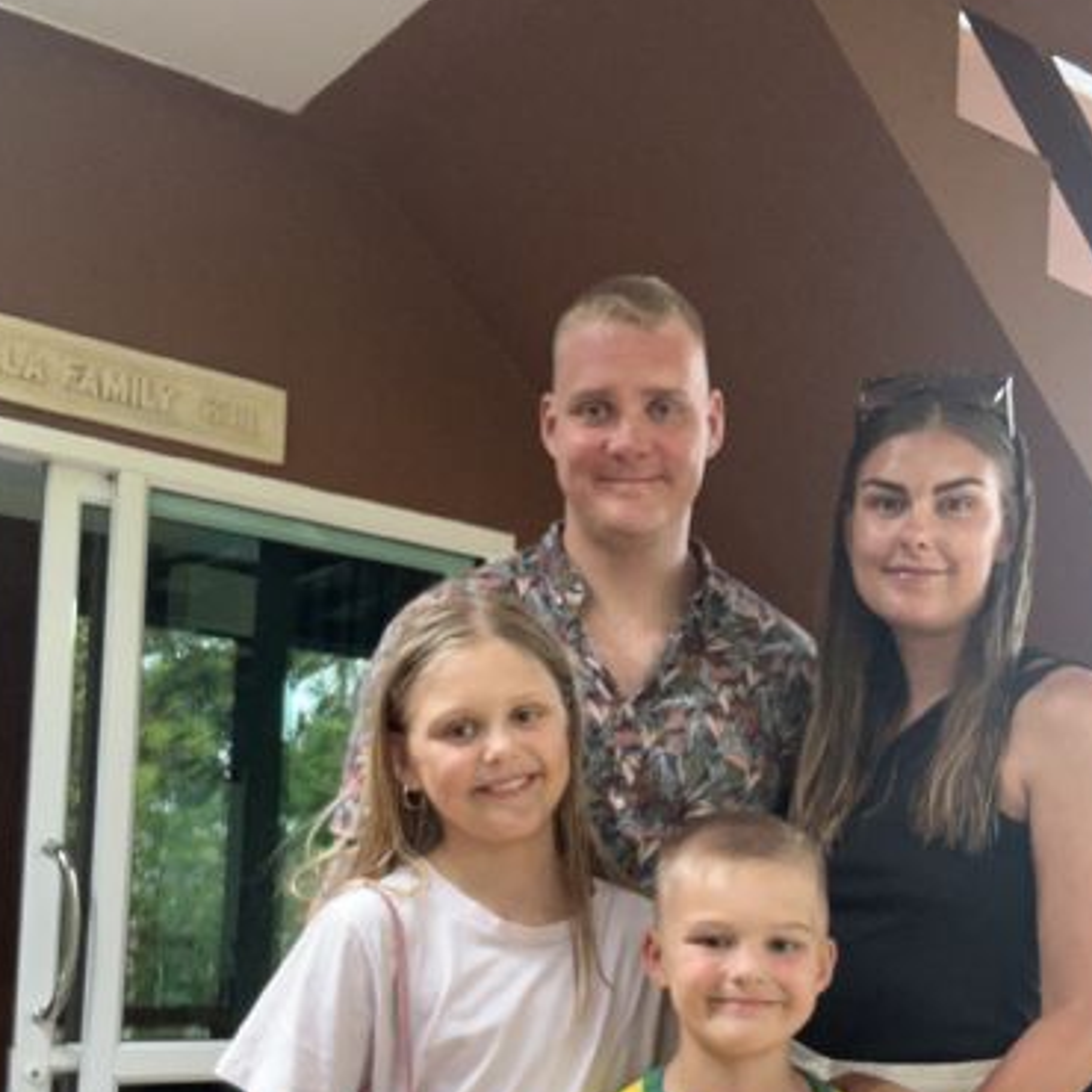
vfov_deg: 38.0
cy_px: 838
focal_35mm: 43
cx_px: 620
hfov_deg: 39.1
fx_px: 1535
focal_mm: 2.69
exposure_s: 1/60
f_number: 1.9
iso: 80
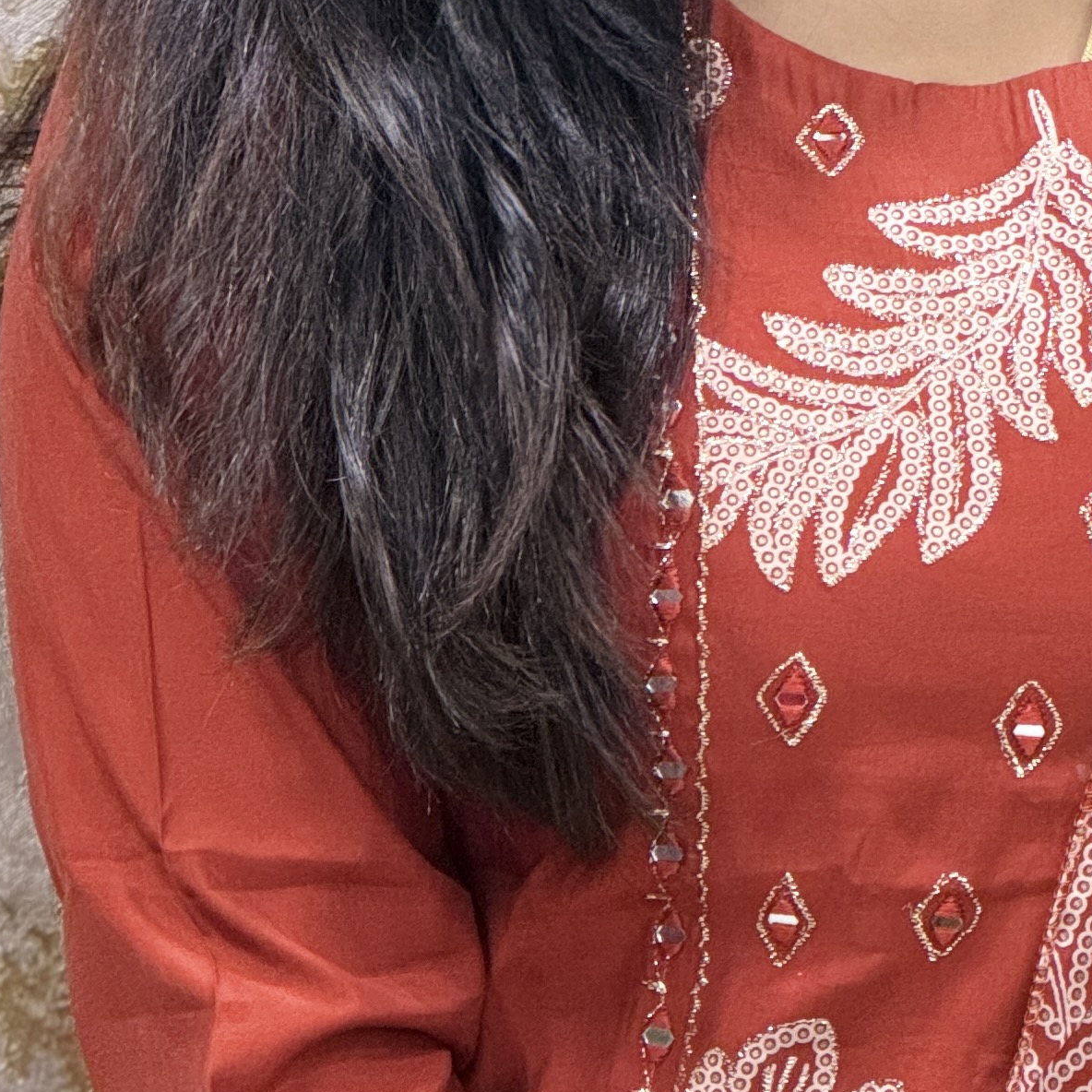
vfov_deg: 5.8
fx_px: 10743
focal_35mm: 301
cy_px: 484
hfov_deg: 5.8
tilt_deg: -4.4
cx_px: 976
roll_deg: -4.4
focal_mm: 16.89
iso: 640
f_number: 2.8
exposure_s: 1/50
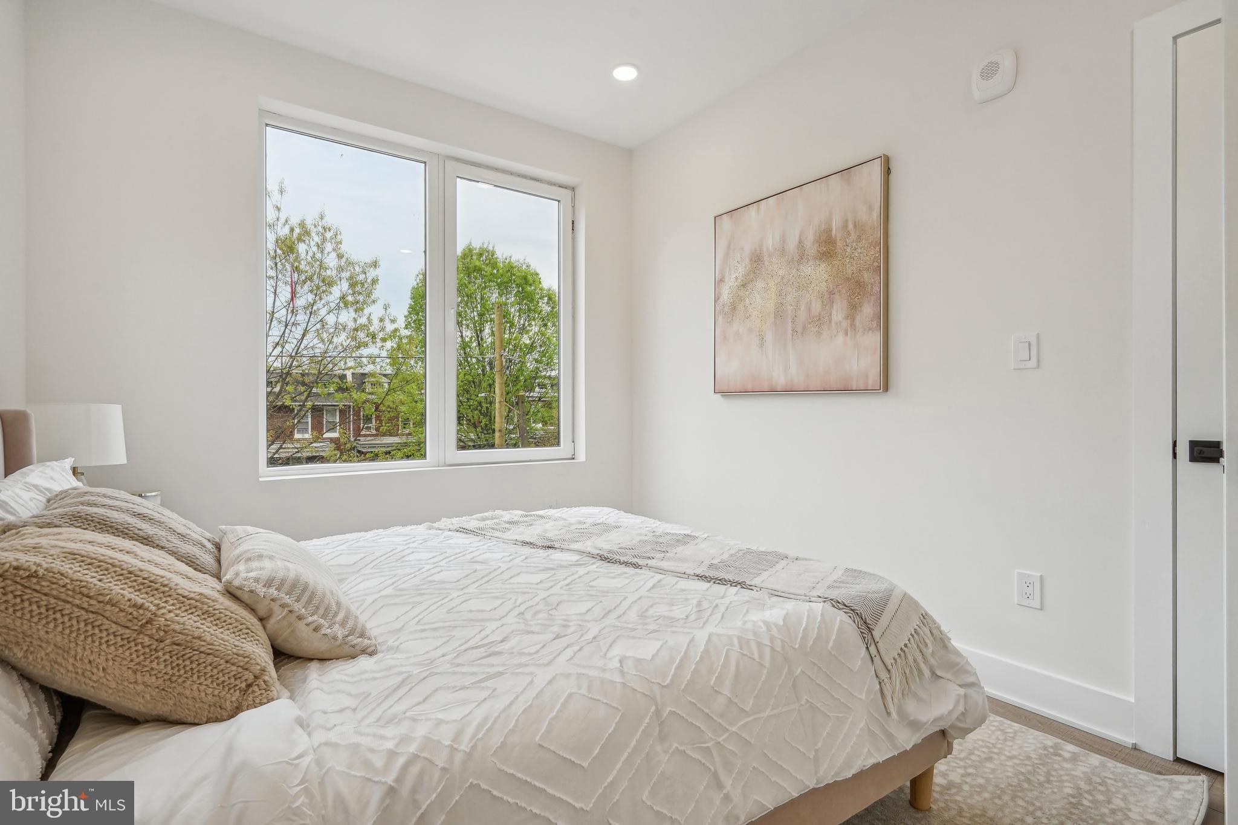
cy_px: 412
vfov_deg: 73.7
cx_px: 619
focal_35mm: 16
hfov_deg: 96.7
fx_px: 550
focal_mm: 16
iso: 800
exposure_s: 1/320
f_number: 9
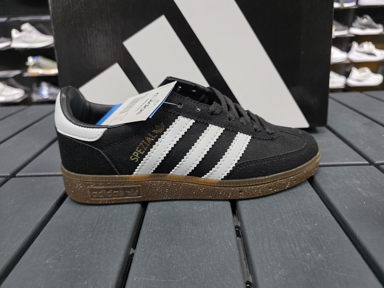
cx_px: 192
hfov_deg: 73.9
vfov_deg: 58.9
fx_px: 255
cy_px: 144
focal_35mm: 23
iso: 250
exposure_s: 1/100
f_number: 1.7
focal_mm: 6.3
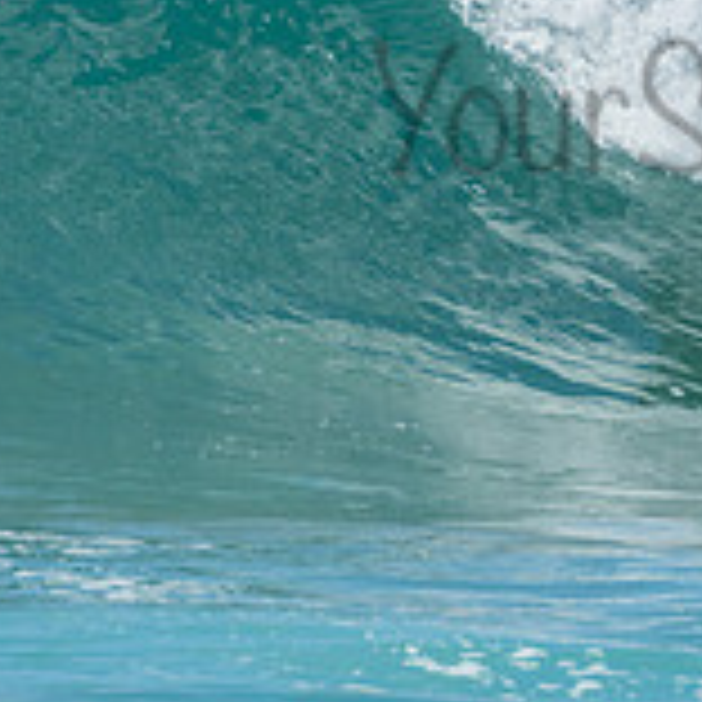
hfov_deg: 0.9
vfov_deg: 0.9
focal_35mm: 1893
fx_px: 43433
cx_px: 837
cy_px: 70
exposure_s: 1/1250
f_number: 5.6
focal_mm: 400
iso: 250
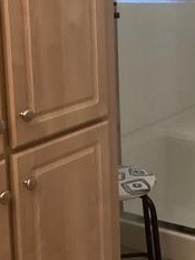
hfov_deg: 17.1
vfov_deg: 22.8
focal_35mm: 85
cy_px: 75
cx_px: 176
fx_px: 638
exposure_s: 1/33
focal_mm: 3.3
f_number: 2.4
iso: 400
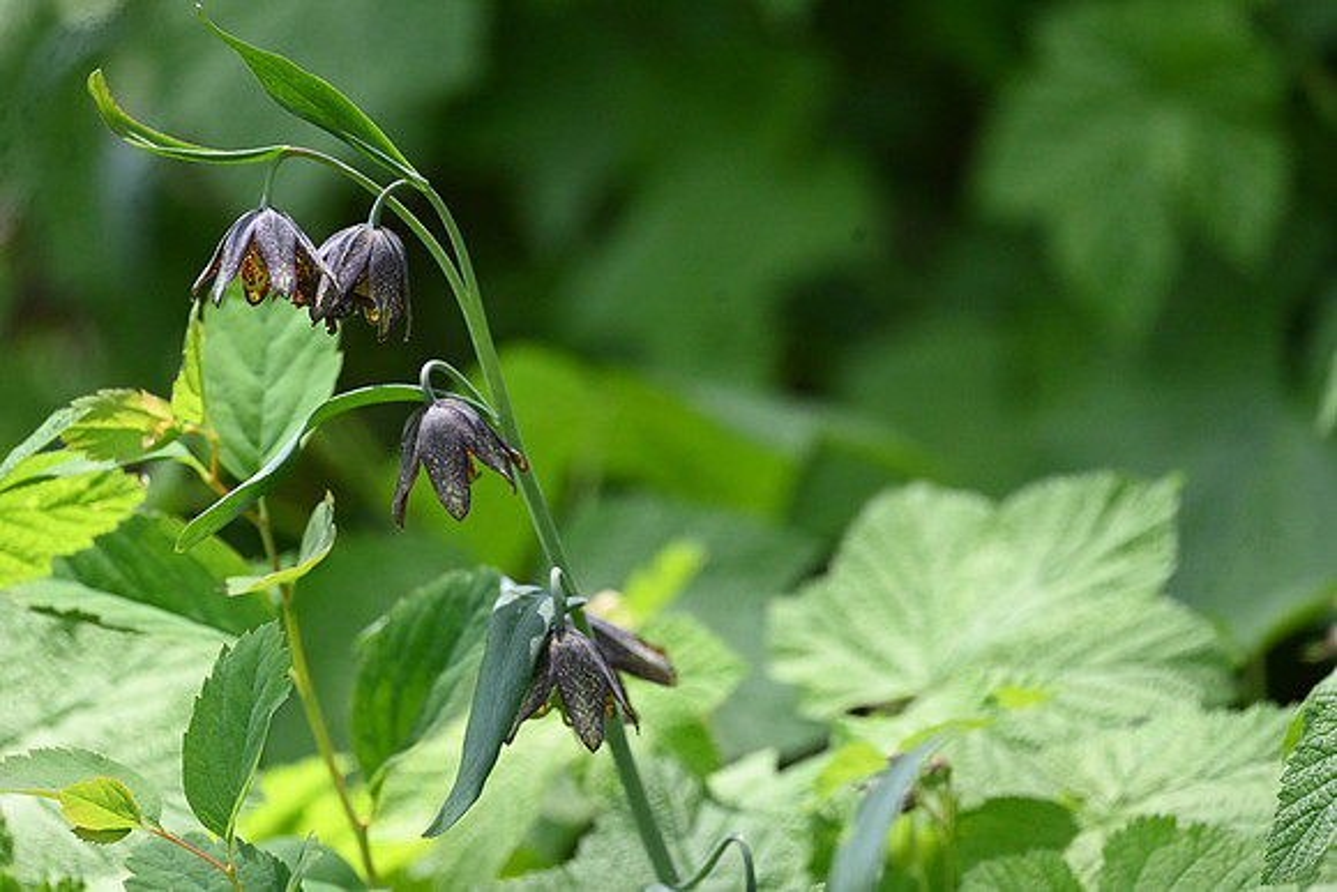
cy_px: 446
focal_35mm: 600
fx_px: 22288
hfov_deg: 3.4
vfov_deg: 2.3
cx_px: 668
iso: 4500
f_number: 6.3
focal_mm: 600
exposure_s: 1/3200
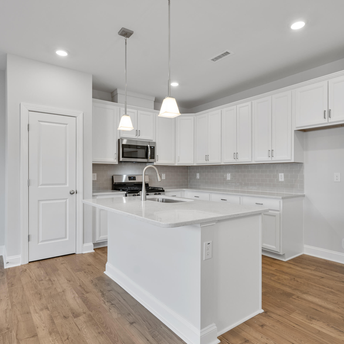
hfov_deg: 72.1
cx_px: 183
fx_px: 236
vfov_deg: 72.1
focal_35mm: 21
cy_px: 171
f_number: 9
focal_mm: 16
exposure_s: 1/10
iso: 640
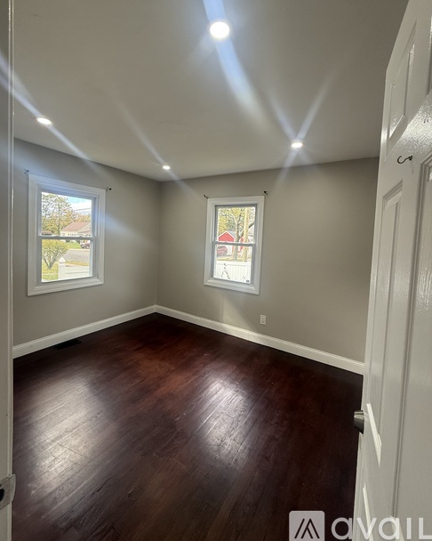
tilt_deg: -1.4
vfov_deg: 96.6
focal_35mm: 15
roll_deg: -3.2
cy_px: 250
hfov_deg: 84.0
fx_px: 240
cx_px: 211
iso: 160
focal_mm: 2.22
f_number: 2.2
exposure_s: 1/120
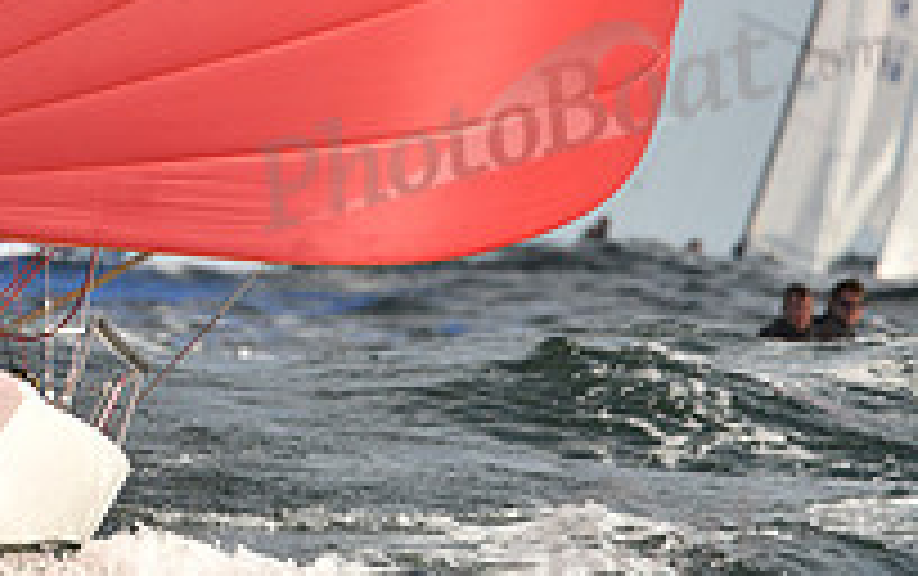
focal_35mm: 985
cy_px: -56
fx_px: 24670
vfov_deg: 1.3
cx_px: 27
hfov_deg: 2.1
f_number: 6.3
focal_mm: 340
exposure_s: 1/1600
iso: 320
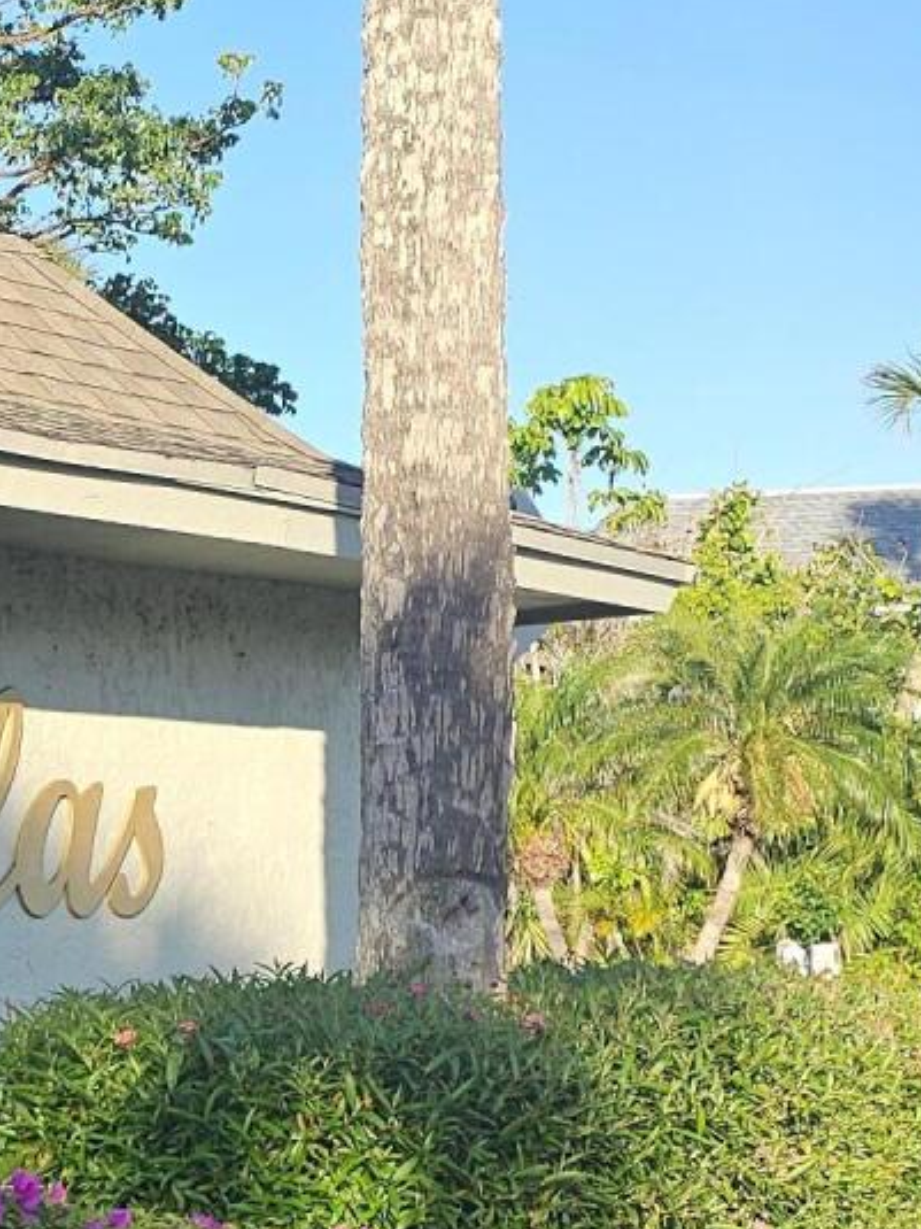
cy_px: 928
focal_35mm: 86
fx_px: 3052
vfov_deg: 22.5
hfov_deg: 16.2
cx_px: -305
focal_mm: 6.3
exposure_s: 1/241
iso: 10
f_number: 1.7
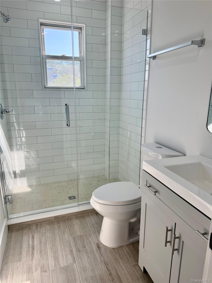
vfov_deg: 71.6
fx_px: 196
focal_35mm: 24
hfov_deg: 56.8
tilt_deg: -13.6
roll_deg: -2.0
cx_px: 106
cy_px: 142
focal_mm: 6.76
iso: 100
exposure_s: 1/757
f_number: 1.78
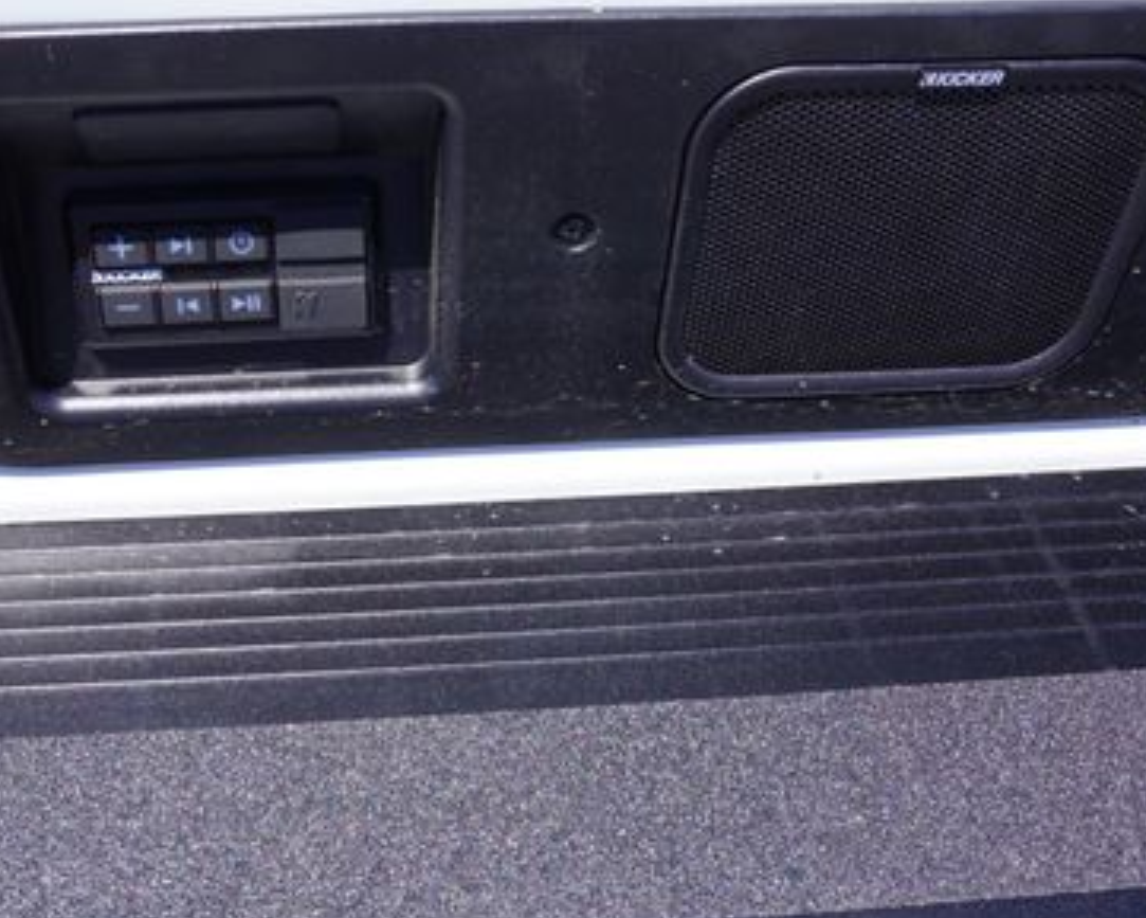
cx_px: 429
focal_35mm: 40
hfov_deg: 45.4
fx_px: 1357
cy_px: 394
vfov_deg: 37.3
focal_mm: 16
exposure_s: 1/125
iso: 100
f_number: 9
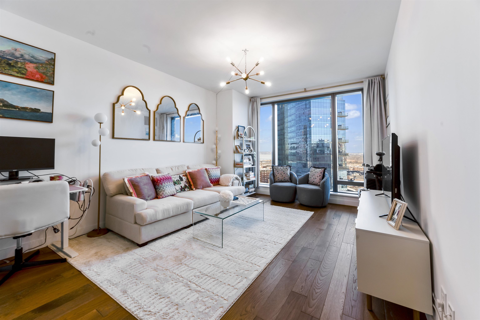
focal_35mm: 14
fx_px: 187
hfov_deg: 104.3
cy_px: 160
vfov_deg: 81.2
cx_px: 240
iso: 320
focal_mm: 14
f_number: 11
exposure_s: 1/200
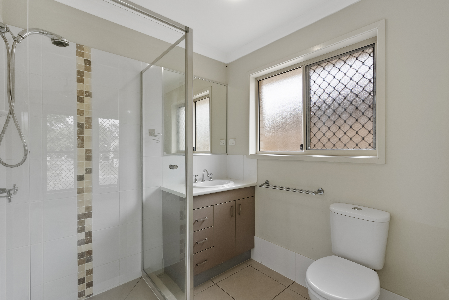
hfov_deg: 96.7
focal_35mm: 16
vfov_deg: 73.8
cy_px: 150
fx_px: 200
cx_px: 224
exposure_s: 1/13
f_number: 8
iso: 640
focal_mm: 16
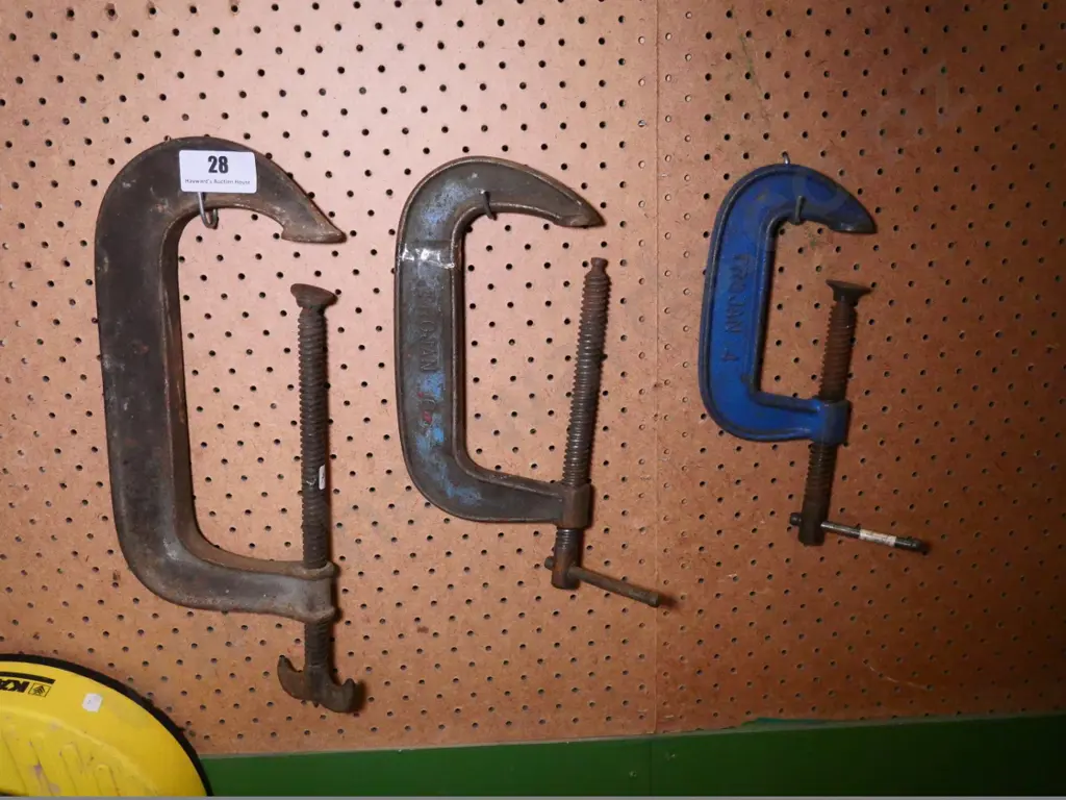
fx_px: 1047
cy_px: 400
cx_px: 533
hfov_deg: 54.0
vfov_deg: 41.8
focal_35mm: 34
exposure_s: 1/640
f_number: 3.9
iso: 6400
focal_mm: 17
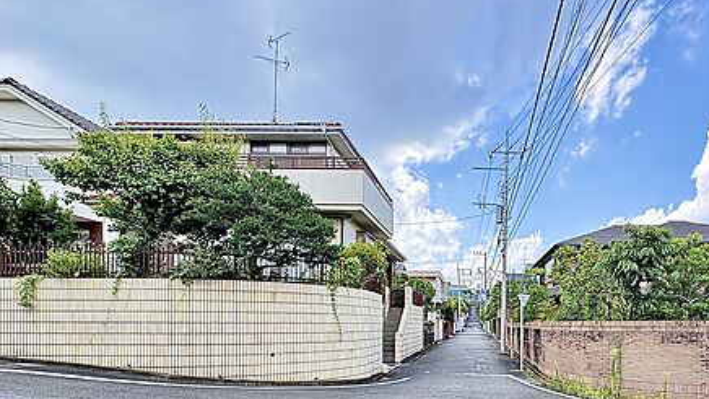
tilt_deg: +0.7
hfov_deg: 80.9
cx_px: 475
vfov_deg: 50.2
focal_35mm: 21
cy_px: 322
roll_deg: +0.5
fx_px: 395
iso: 64
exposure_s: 1/303
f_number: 2.2
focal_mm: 2.22
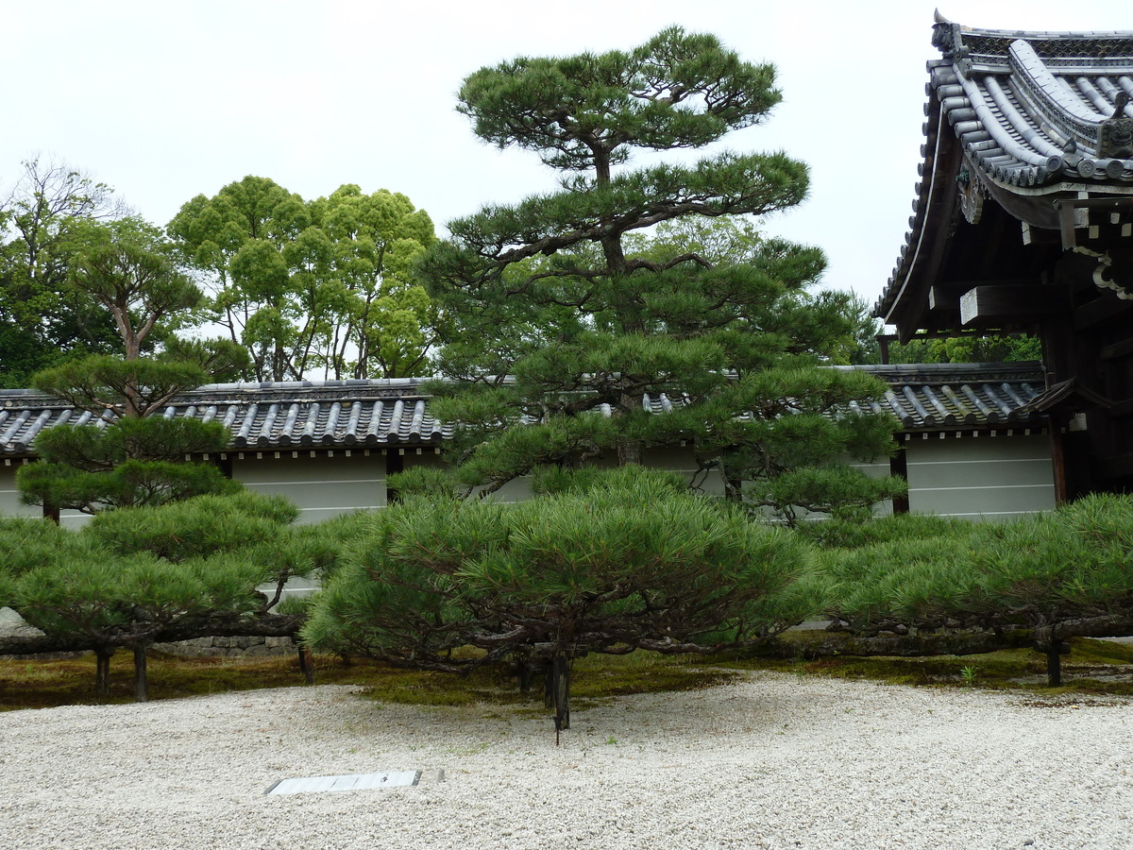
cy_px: 425
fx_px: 1571
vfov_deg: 30.3
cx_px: 566
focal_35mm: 48
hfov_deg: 39.7
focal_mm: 7.9
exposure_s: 1/125
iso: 80
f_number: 4
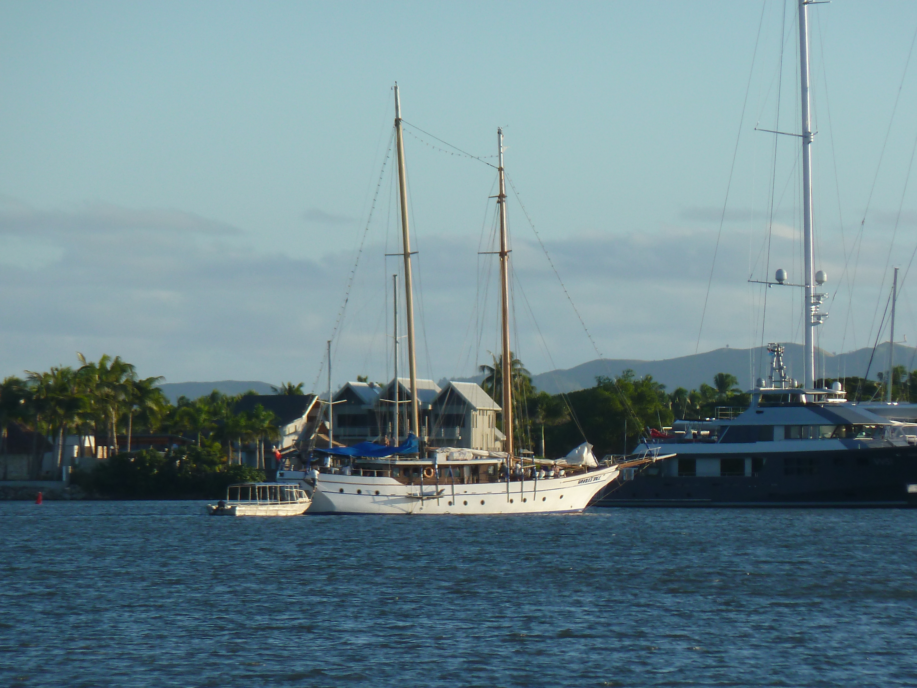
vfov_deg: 3.7
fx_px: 10570
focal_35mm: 399
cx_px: 458
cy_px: 344
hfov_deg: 5.0
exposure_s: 1/320
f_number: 4.9
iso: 80
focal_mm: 49.2
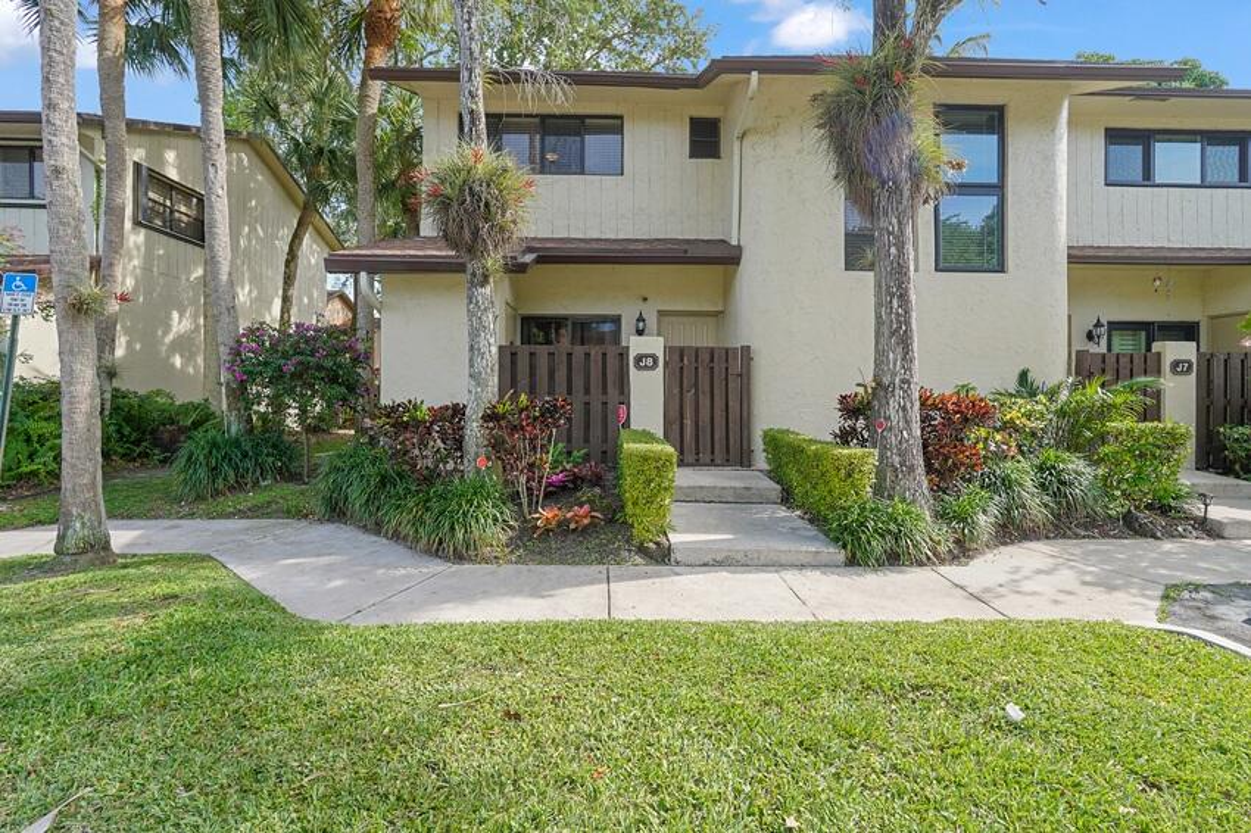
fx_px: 573
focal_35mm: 16
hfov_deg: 95.0
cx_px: 626
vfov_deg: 72.0
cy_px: 416
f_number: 3.5
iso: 125
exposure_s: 1/250
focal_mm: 11
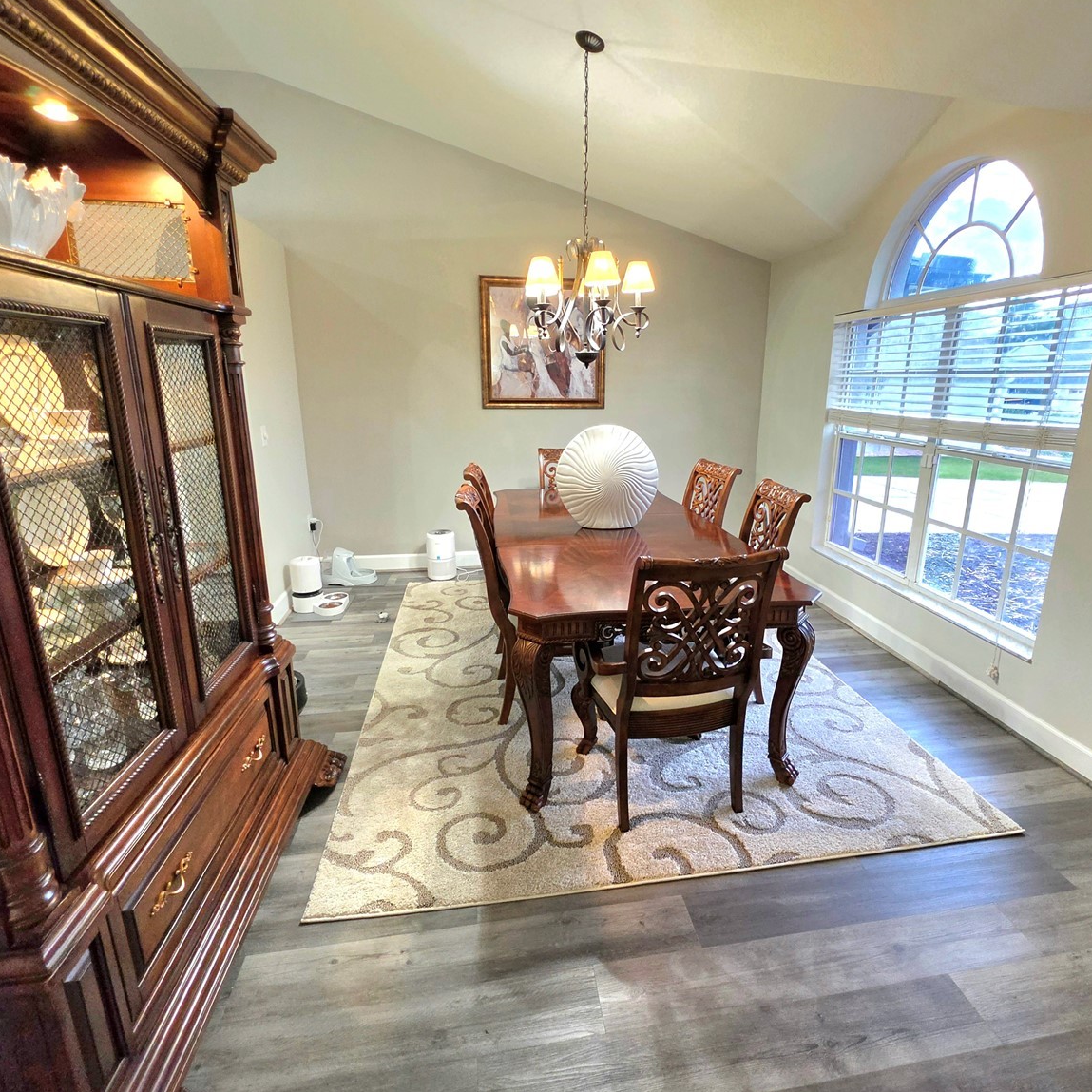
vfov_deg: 87.4
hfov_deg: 87.3
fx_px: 571
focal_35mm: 16
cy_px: 547
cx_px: 587
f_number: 1.9
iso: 320
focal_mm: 2.2
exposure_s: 1/60.2
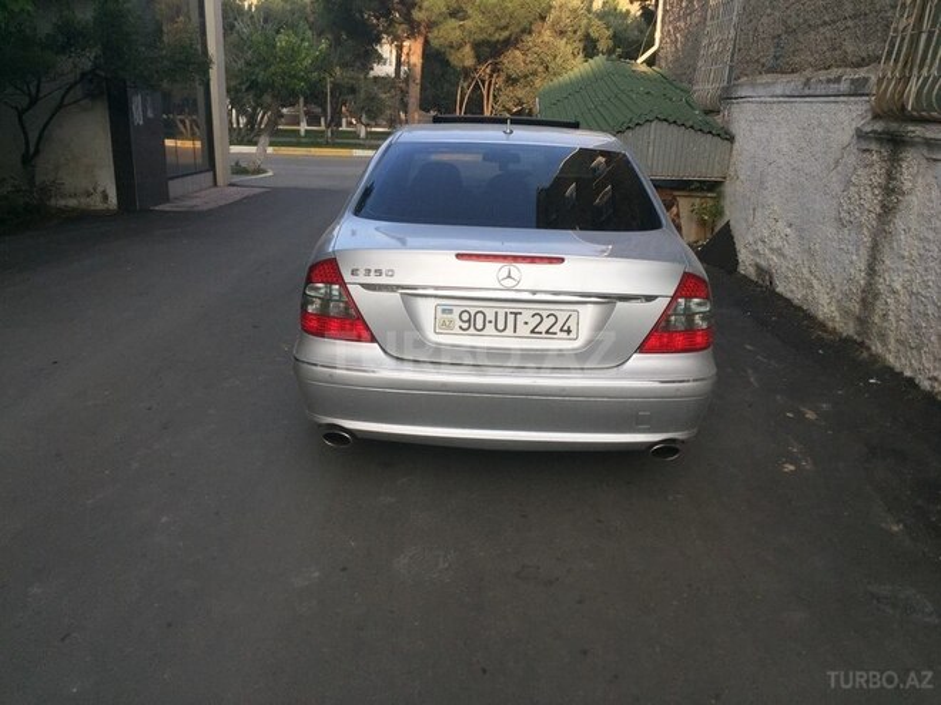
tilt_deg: -12.7
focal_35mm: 29
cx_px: 470
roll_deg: -2.4
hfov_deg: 61.7
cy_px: 352
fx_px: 788
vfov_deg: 48.2
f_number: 2.2
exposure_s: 1/879
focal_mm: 4.15
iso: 32
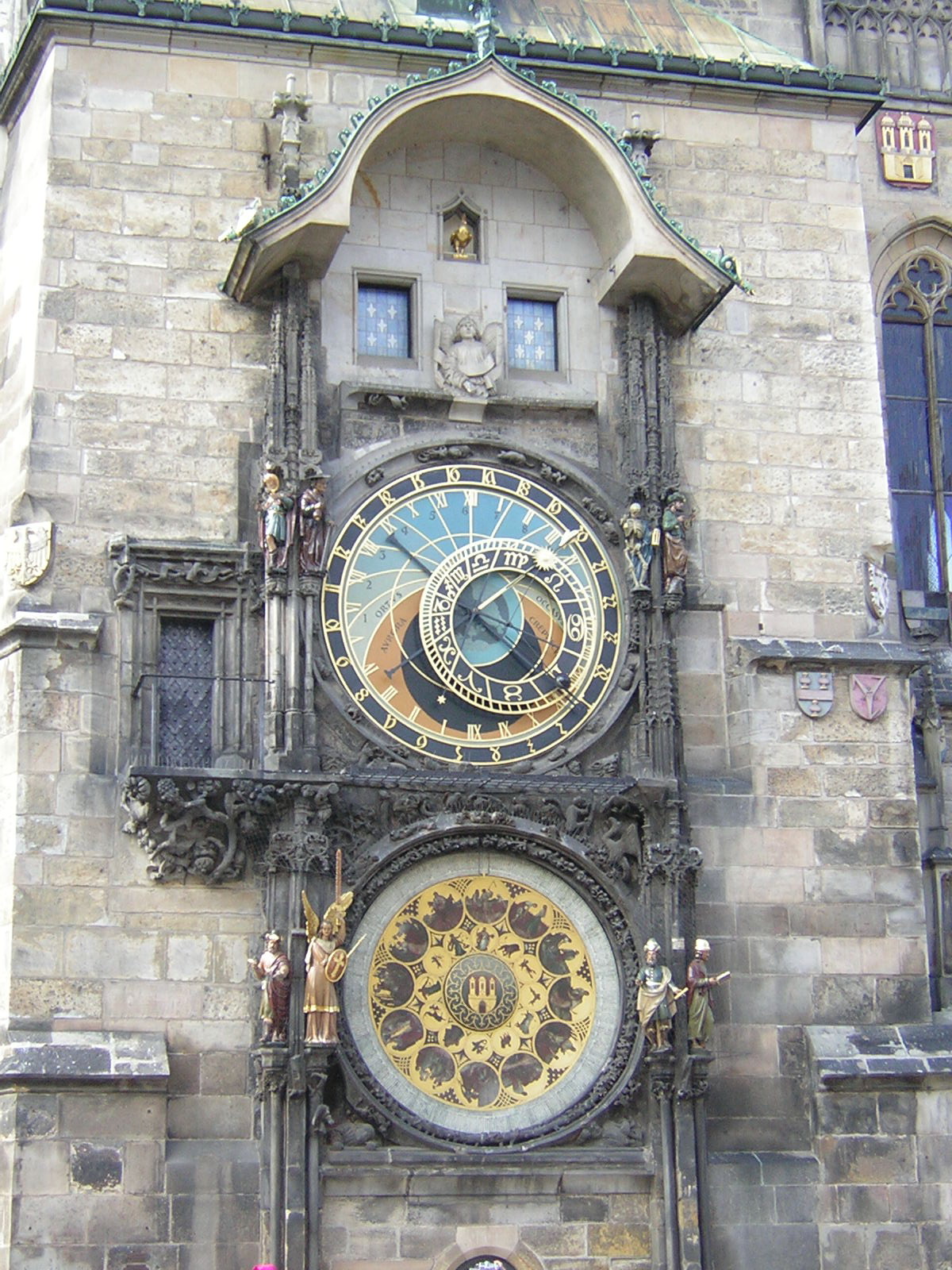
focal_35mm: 62
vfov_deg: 31.2
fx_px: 2273
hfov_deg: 23.7
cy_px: 635
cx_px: 476
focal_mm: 8.1
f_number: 3.4
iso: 71
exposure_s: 1/105
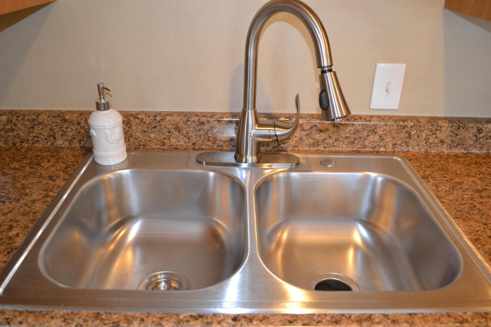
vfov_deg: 43.6
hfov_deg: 61.9
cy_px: 164
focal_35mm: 30
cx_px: 246
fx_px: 409
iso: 720
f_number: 3.8
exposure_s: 1/60
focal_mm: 20
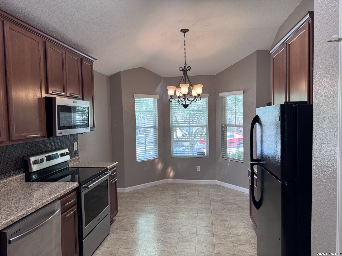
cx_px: 171
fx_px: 237
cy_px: 128
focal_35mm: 24
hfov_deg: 71.6
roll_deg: +1.7
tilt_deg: -3.9
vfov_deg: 56.8
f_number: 1.78
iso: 160
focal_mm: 6.76
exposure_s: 1/120
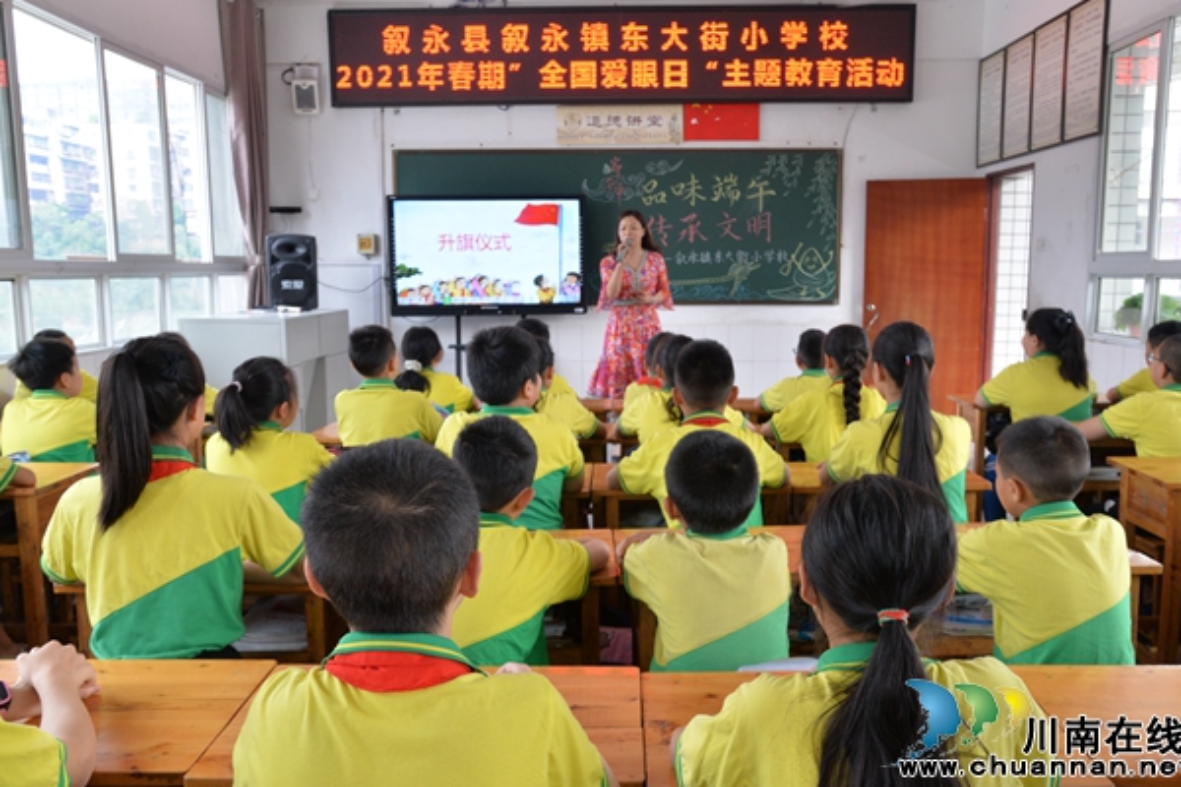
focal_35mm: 32
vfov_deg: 41.1
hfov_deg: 58.7
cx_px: 616
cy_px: 394
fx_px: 1050
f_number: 7.1
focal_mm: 30
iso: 1250
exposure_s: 1/100
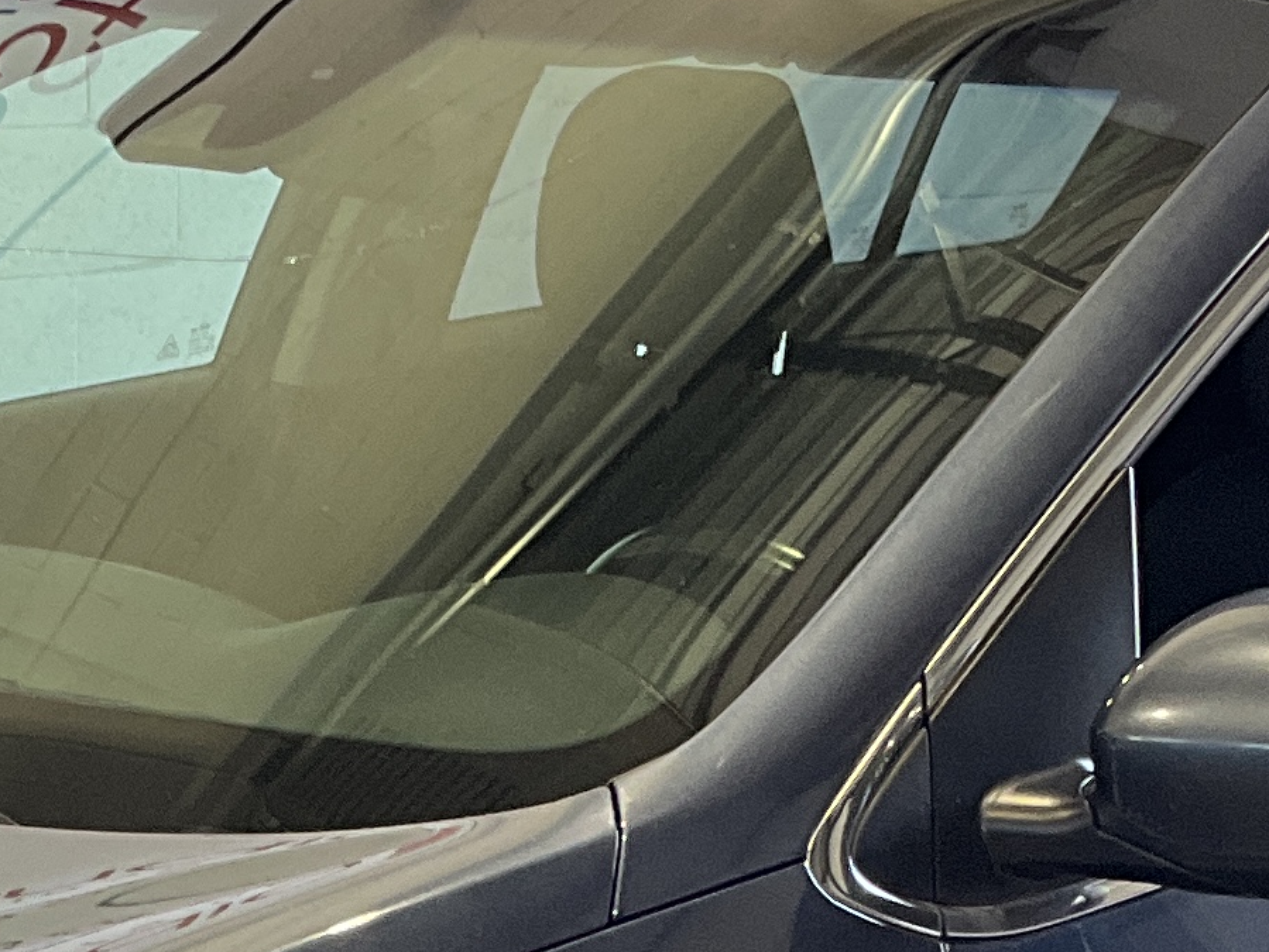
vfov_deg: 10.9
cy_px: 1496
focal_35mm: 130
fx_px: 4768
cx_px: 191
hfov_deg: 15.0
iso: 50
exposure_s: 1/60
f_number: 1.8
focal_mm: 3
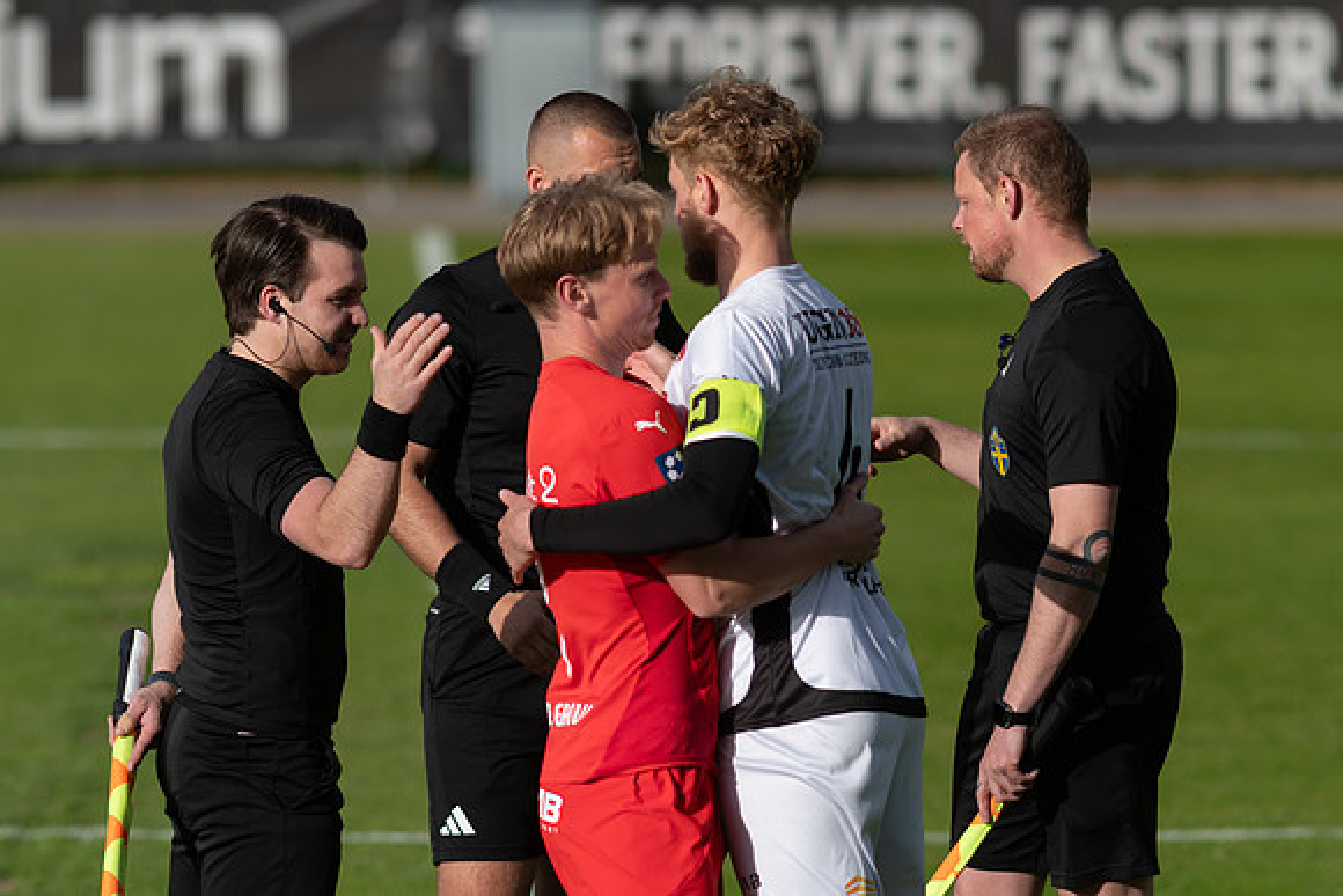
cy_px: 448
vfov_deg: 3.0
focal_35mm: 454
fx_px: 16927
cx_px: 672
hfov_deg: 4.5
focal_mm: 300
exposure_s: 1/1250
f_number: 4
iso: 100
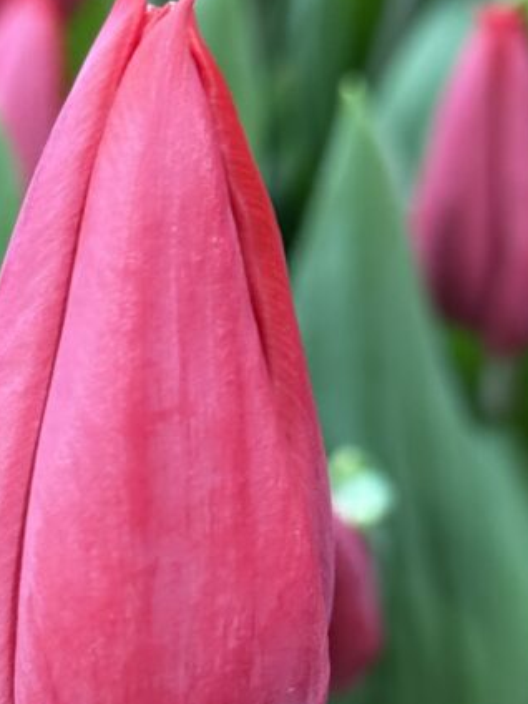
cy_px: 596
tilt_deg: -38.4
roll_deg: -0.8
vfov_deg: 16.8
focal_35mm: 116
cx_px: 100
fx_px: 2359
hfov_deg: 12.7
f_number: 1.78
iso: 640
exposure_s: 1/25
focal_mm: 6.76
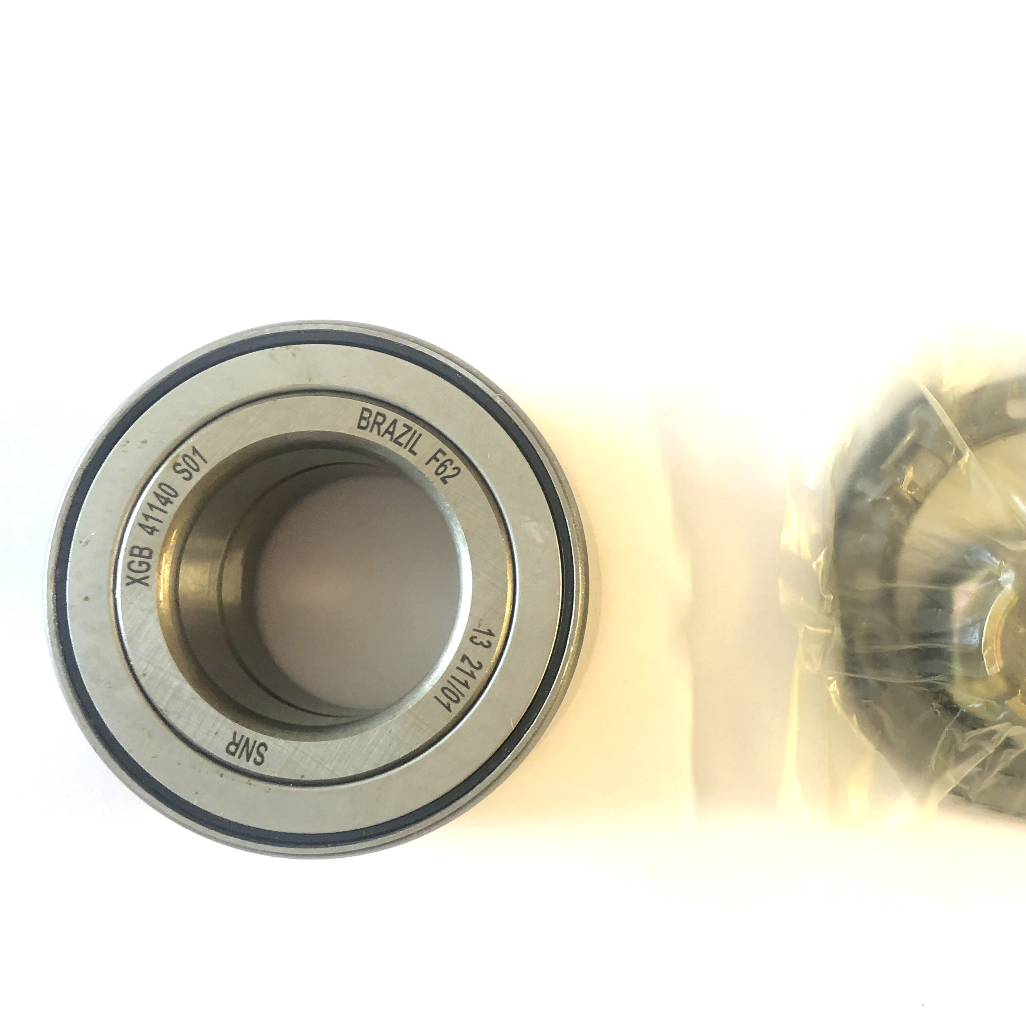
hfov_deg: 42.9
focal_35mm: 38
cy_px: 549
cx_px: 723
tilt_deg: -87.3
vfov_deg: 43.8
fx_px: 1274
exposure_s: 1/20
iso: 40
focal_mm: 3.99
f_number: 1.8
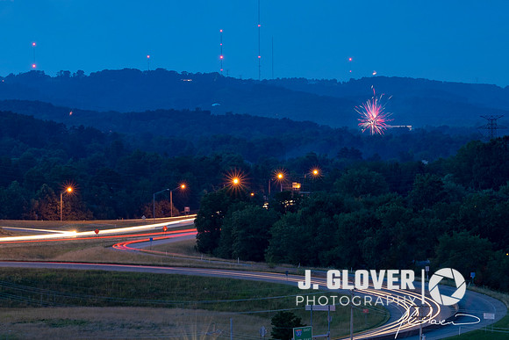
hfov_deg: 12.5
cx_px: 125
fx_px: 2321
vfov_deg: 8.4
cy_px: 131
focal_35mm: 164
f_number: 14
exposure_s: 36
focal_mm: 59
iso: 100
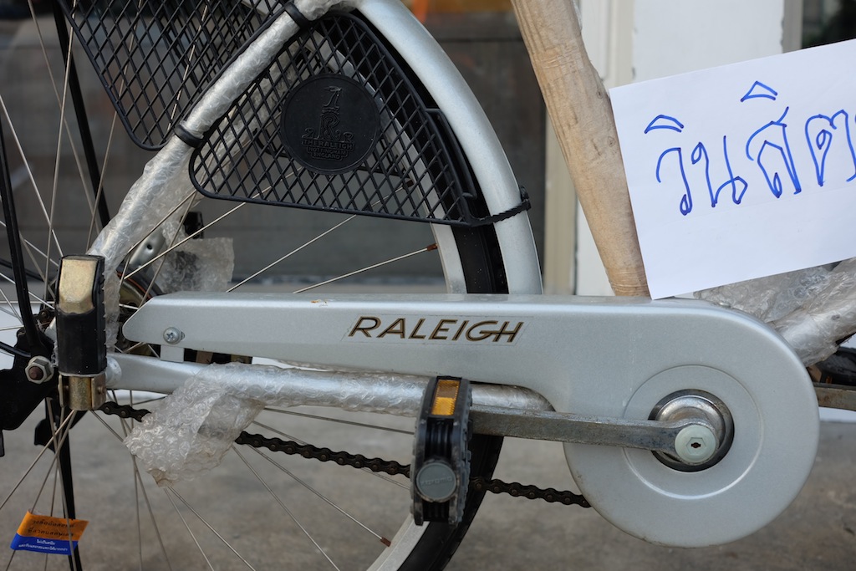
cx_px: 428
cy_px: 286
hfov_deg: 47.4
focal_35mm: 41
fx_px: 975
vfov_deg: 32.6
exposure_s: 1/160
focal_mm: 27
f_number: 4
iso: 400
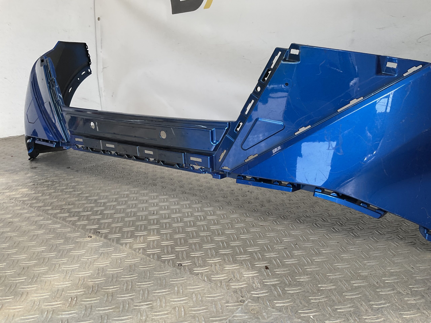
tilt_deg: -17.0
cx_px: 216
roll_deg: +0.1
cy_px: 162
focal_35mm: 29
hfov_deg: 61.7
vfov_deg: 48.2
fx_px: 361
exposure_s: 1/346
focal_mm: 3
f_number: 1.8
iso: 16
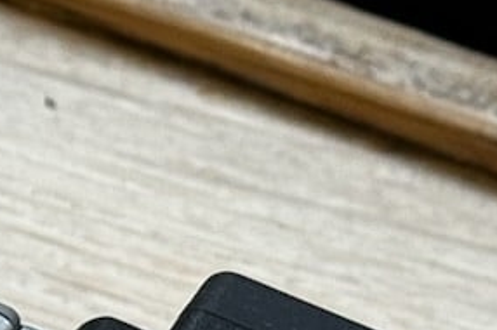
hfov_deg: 5.7
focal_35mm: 358
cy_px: 1124
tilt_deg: -51.3
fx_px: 4937
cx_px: -332
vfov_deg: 3.7
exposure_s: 1/111
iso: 80
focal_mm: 6.86
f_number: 1.78
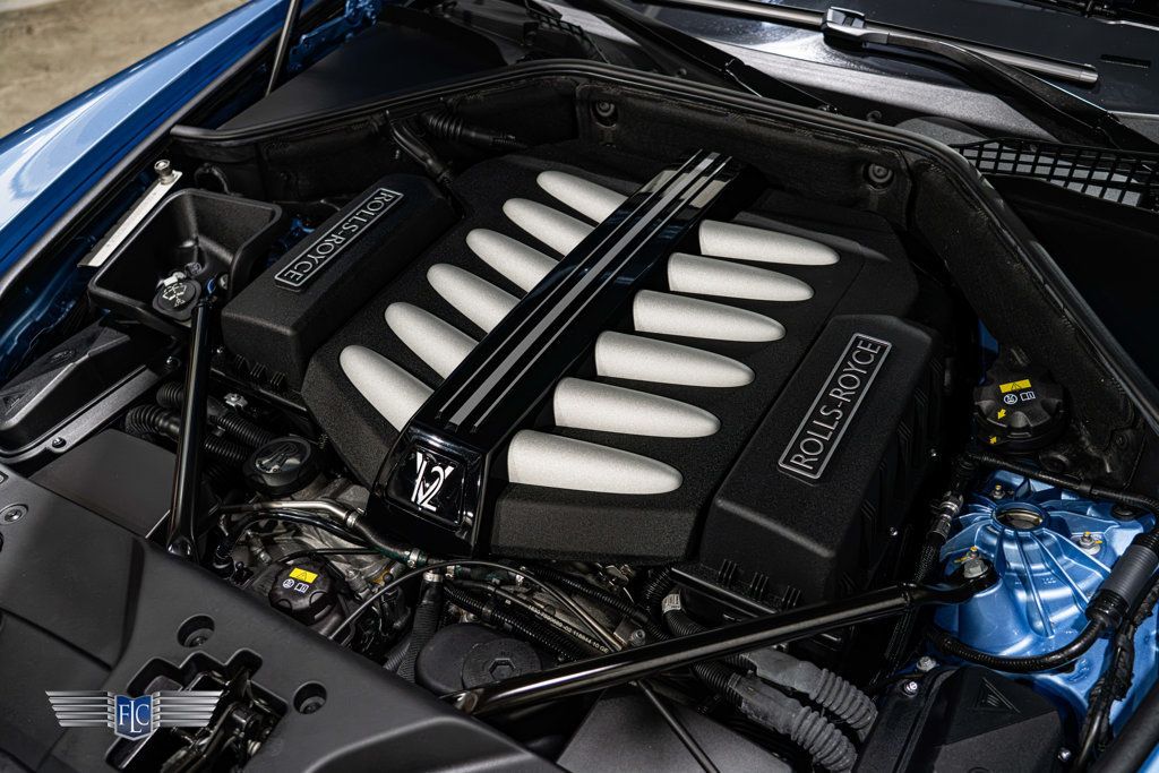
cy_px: 386
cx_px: 580
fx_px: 1030
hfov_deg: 58.7
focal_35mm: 32
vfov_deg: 41.1
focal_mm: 32
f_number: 4
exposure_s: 1/40
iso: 1600
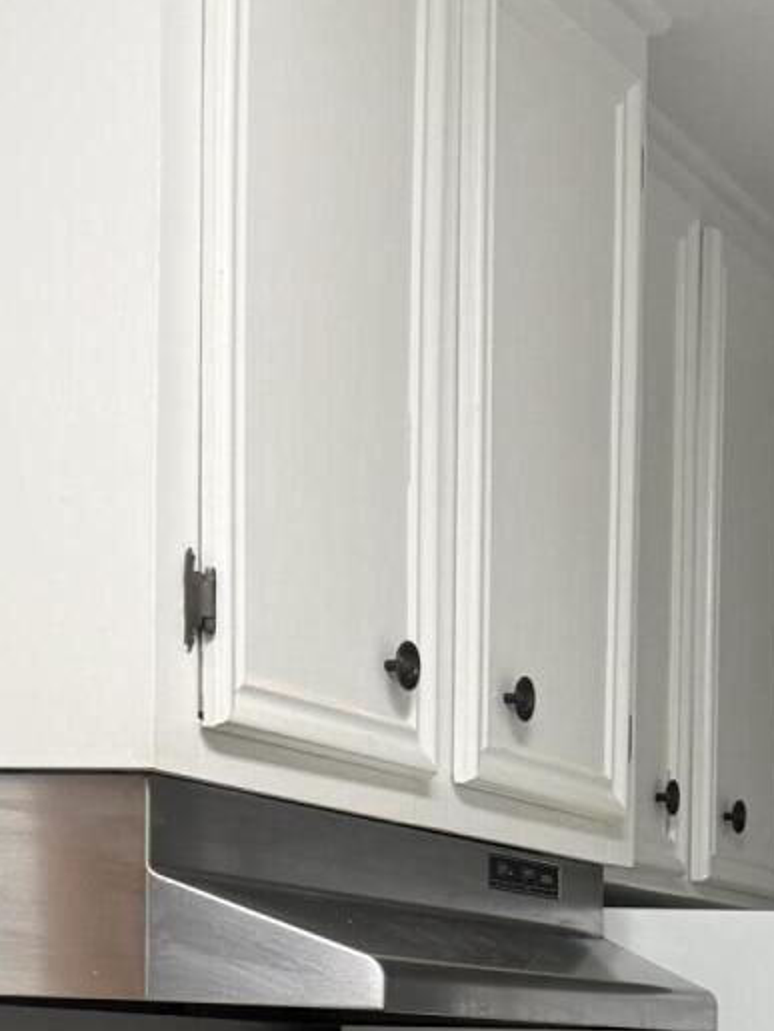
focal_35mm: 93
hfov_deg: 15.5
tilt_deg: -4.6
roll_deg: -0.1
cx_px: 812
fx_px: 2773
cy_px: 1291
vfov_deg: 19.6
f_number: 1.78
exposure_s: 1/60
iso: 125
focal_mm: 6.76
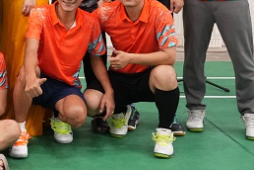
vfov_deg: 11.3
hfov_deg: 16.7
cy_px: -103
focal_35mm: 115
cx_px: -84
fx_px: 811
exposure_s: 1/100
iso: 1000
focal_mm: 29
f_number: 3.2
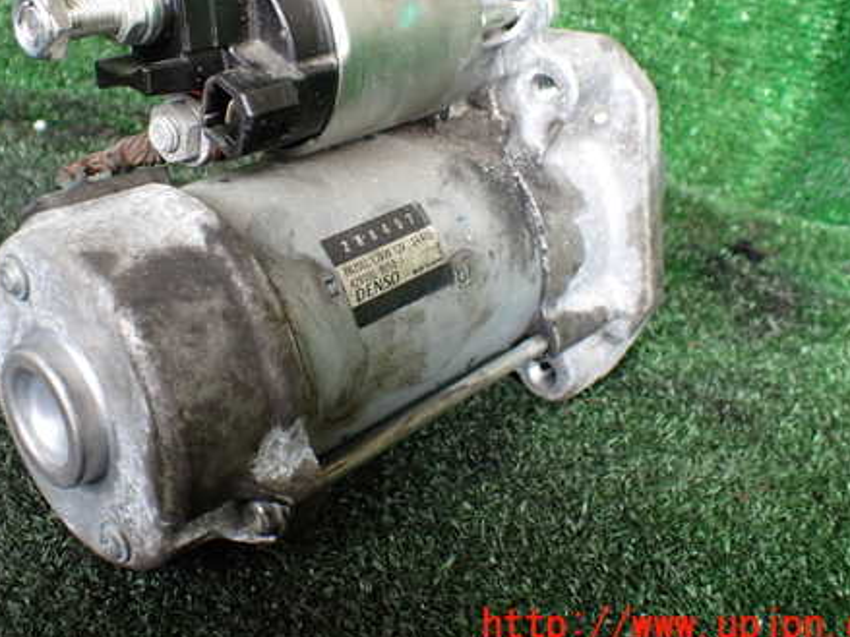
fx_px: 1006
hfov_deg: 45.5
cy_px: 215
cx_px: 339
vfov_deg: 34.8
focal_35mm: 41
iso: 250
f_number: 2.3
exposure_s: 1/125
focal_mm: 5.4
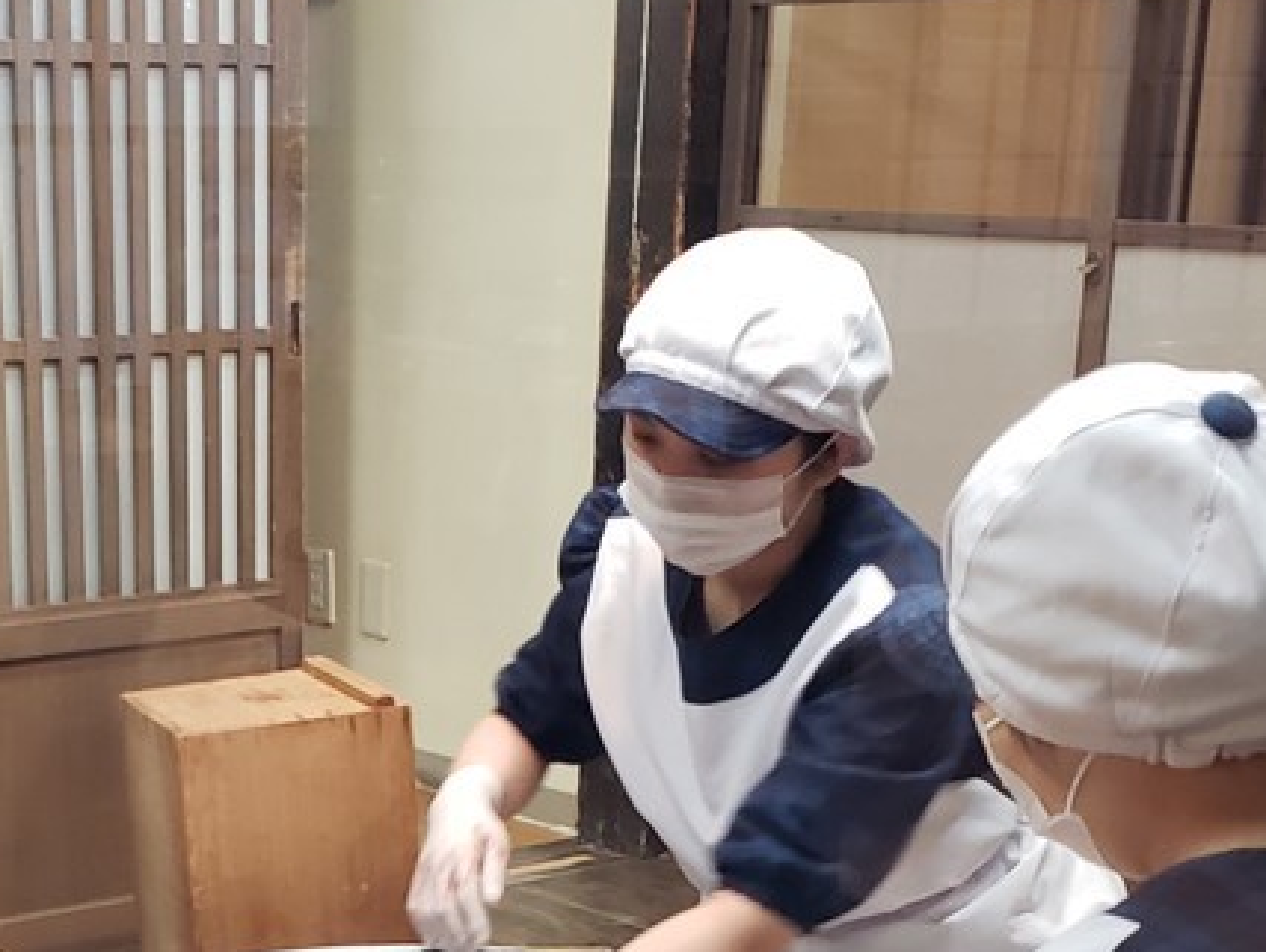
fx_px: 2672
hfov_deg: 26.3
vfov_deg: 19.6
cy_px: 964
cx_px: 308
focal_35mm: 73
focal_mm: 4.3
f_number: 1.5
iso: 250
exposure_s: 1/40
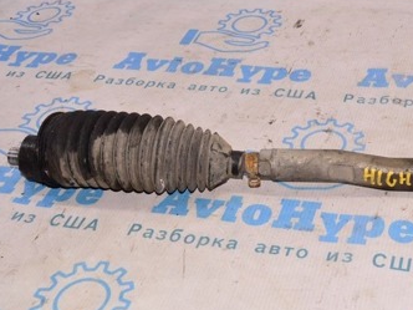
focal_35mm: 61
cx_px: 318
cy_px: 174
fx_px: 728
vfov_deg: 24.0
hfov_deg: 31.0
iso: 1600
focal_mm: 22
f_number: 8
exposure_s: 1/200
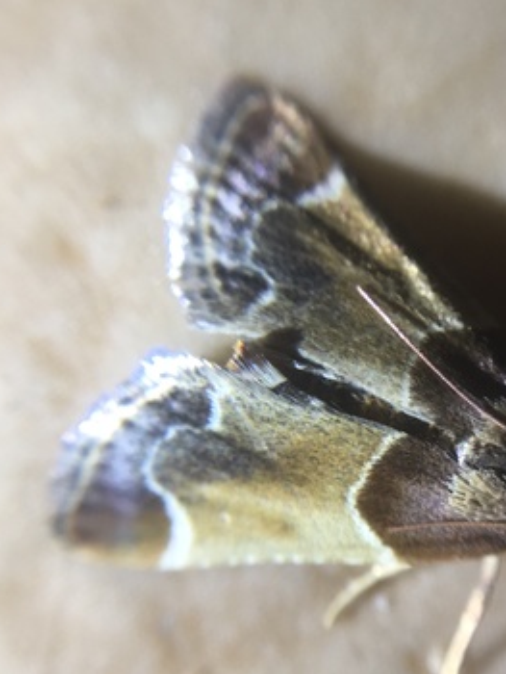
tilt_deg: -87.9
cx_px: 298
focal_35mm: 53
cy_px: 399
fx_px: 1032
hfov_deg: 27.5
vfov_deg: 36.0
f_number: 2.2
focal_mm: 4.15
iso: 32
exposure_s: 1/100
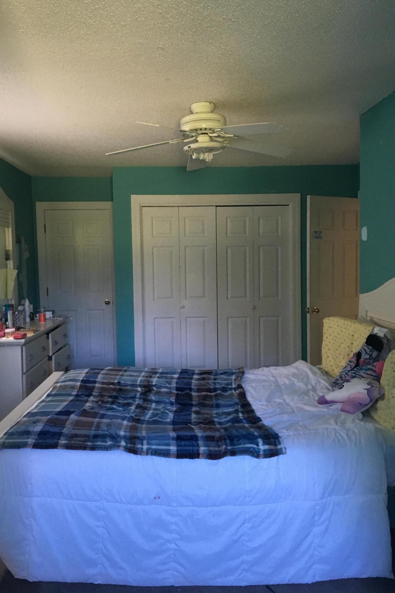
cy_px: 292
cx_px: 193
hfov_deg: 42.3
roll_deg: +2.5
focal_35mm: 31
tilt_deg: -3.1
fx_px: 510
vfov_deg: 60.3
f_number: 2.2
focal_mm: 4.15
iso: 200
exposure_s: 1/24
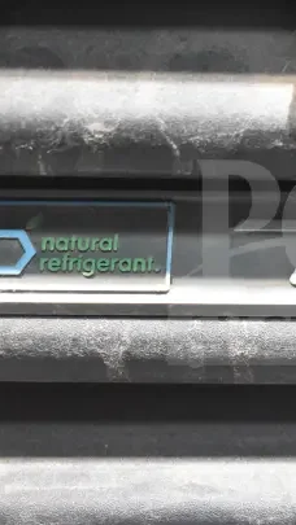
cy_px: 262
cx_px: 313
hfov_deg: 13.2
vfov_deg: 23.7
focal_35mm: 90
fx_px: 1255
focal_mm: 38
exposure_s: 1/60
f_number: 4.8
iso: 9000
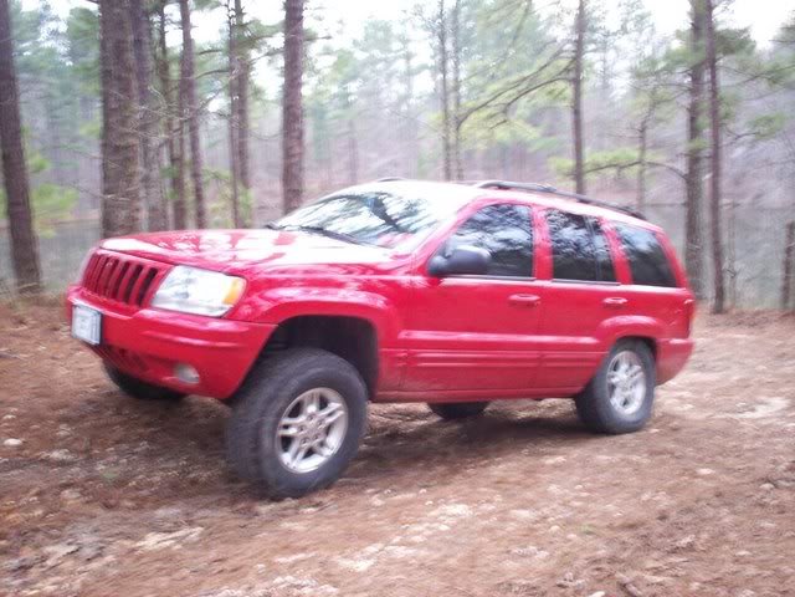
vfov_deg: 39.7
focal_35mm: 36
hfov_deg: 51.4
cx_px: 398
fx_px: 827
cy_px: 298
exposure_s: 1/8.6
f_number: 4.5
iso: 200
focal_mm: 6
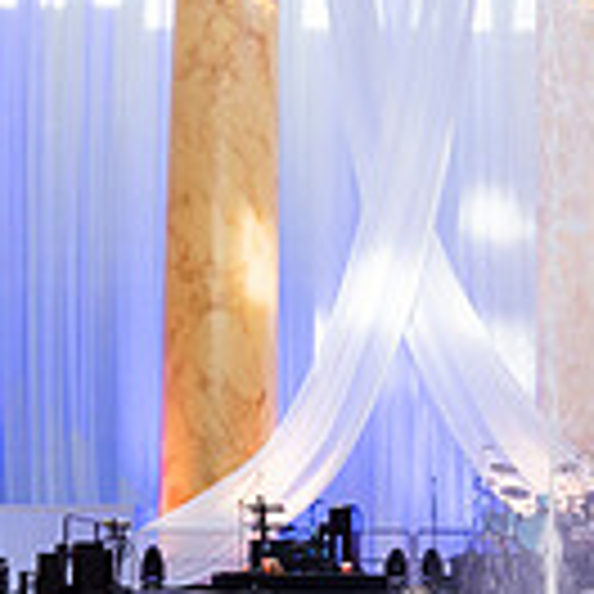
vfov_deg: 23.5
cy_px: 408
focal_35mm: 73
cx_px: 351
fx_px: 1417
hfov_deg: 23.6
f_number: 3.5
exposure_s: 1/125
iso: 1000
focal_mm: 18
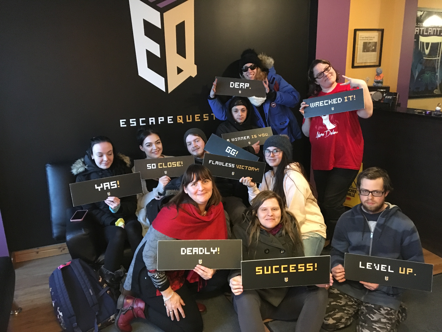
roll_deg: +2.1
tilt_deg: -11.6
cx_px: 221
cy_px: 166
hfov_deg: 61.7
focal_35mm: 29
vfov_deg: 48.2
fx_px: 370
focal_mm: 4.15
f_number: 2.2
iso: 320
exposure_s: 1/15
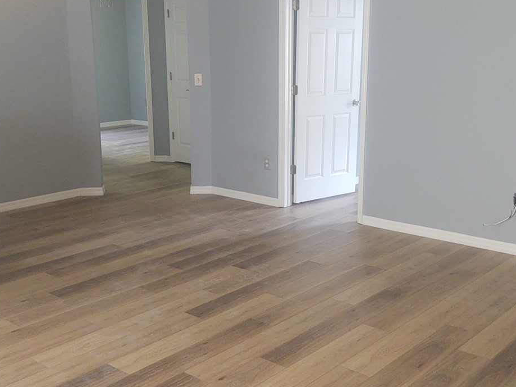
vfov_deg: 30.9
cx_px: 253
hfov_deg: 40.4
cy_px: 204
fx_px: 701
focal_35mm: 47
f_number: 1.7
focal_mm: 4.75
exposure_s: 1/60
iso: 322
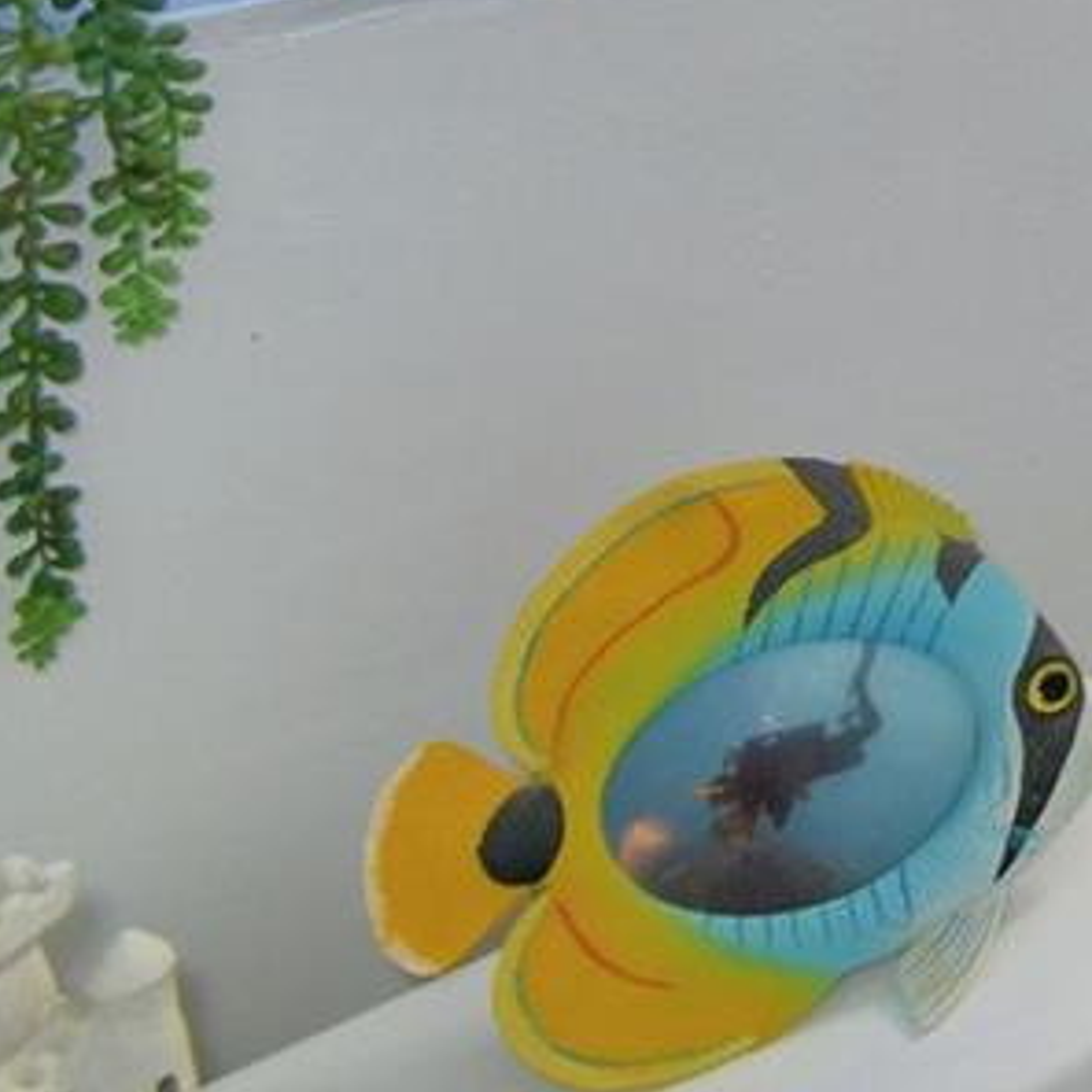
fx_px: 2463
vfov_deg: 19.3
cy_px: -834
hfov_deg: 16.3
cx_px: 2405
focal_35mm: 69
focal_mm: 10
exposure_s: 1/60
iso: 110
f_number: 4.5
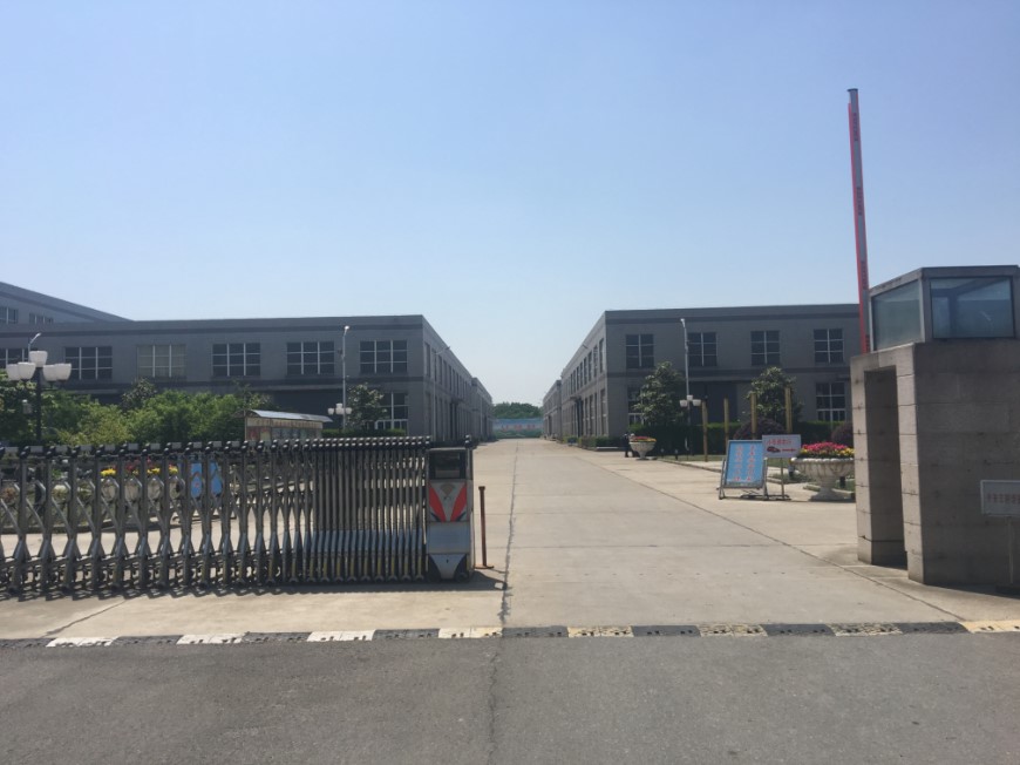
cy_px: 382
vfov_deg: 48.2
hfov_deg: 61.7
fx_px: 854
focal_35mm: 29
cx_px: 510
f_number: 2.2
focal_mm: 4.15
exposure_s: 1/2653
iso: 25
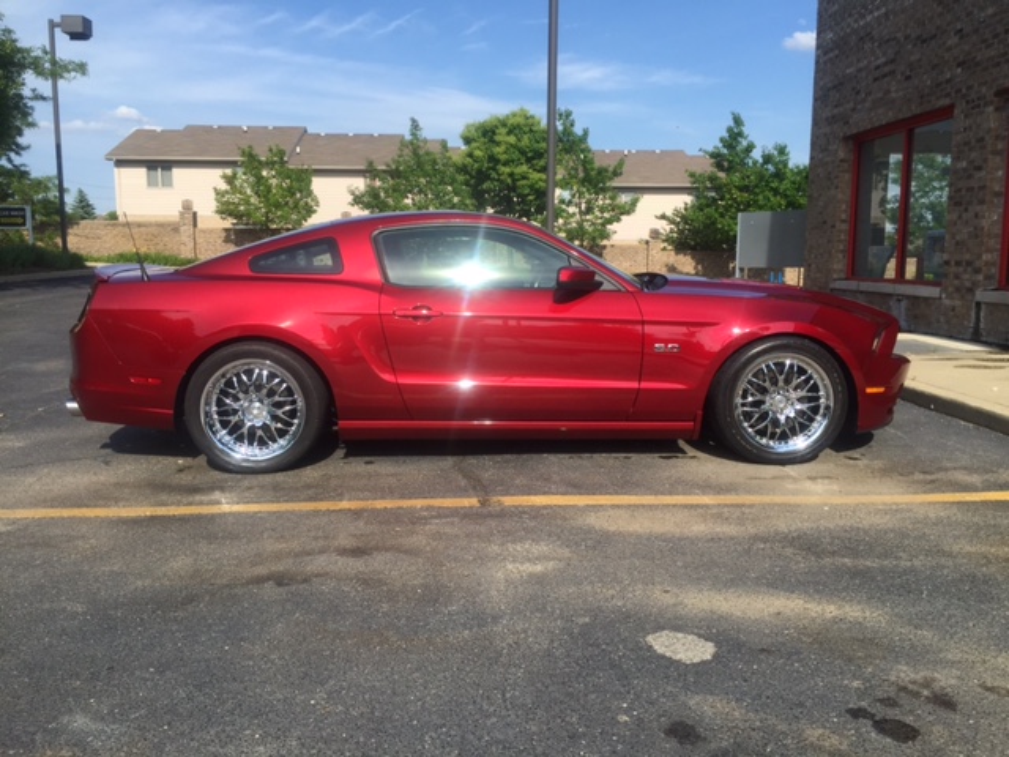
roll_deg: -1.9
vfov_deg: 48.2
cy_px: 378
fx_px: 845
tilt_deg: -7.2
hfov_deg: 61.7
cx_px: 504
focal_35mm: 29
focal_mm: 4.15
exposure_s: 1/1721
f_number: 2.2
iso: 32
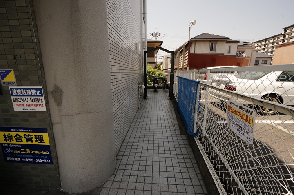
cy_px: 98
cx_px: 147
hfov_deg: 100.5
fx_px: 122
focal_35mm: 15
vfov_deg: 77.2
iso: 100
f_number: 11
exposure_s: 1/80
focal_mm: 10
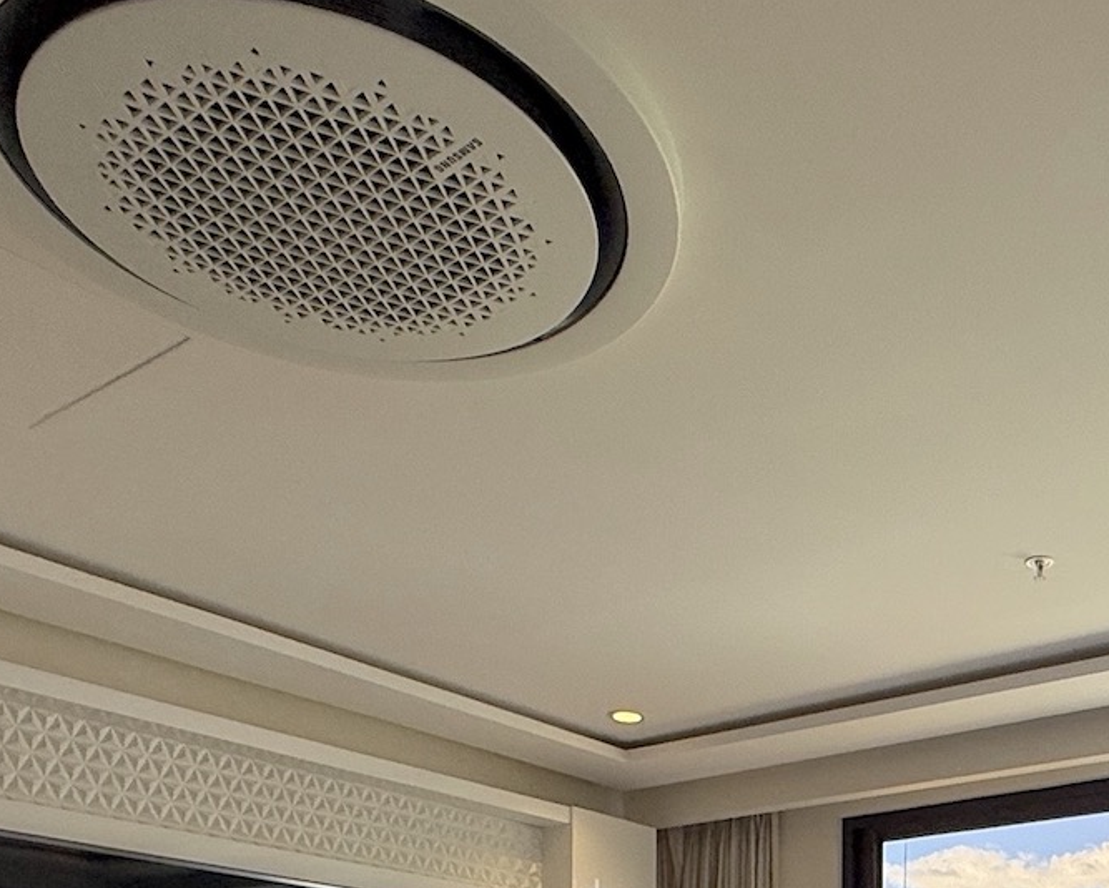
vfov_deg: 28.7
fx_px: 1412
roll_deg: -0.1
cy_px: 1147
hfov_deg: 40.9
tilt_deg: -0.5
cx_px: 900
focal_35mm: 43
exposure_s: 1/187
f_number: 2.2
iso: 64
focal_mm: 2.22
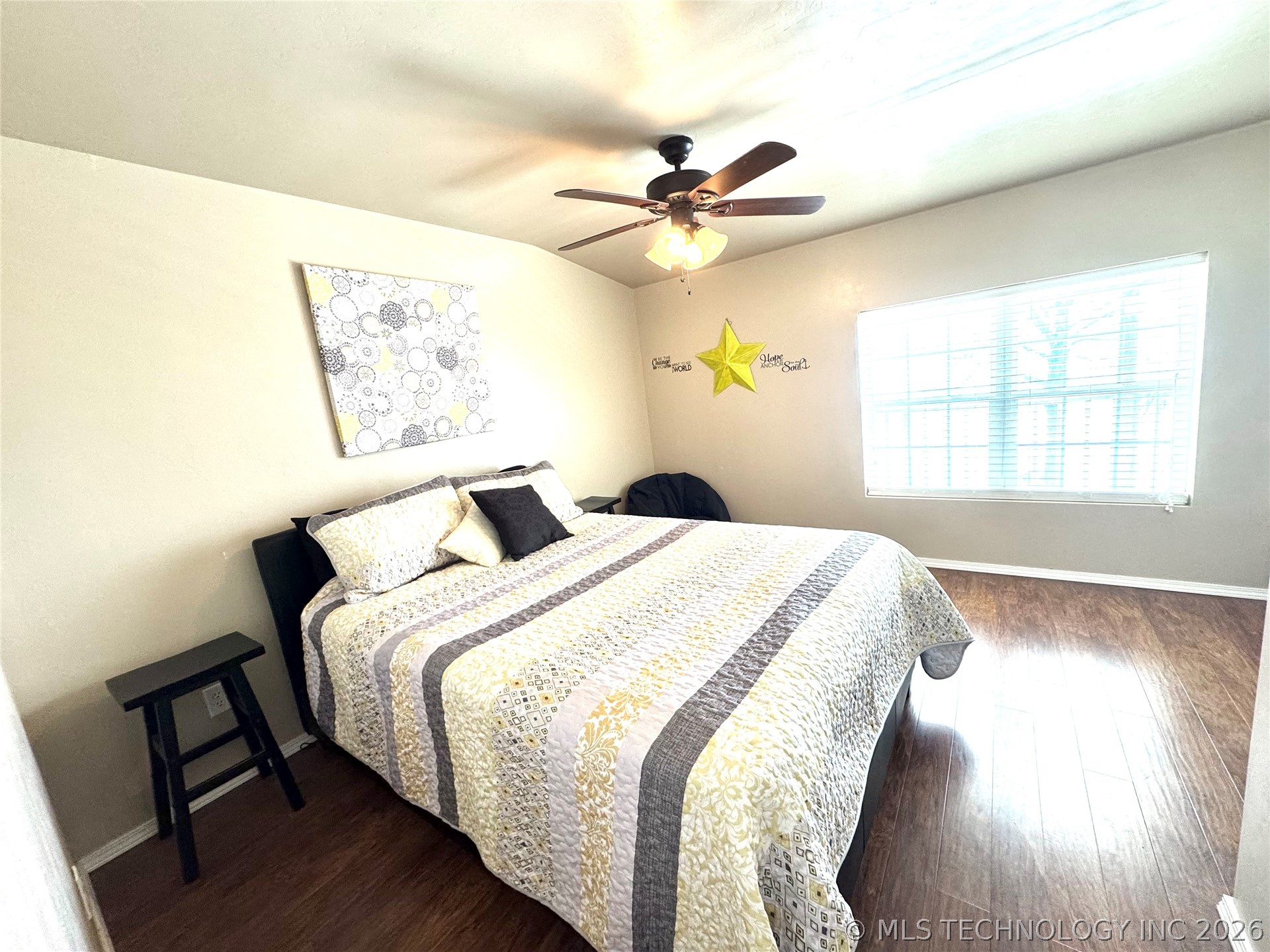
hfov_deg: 102.1
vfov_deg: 85.7
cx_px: 635
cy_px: 476
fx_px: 514
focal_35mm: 14
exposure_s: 1/60
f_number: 2.2
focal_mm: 2.22
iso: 160
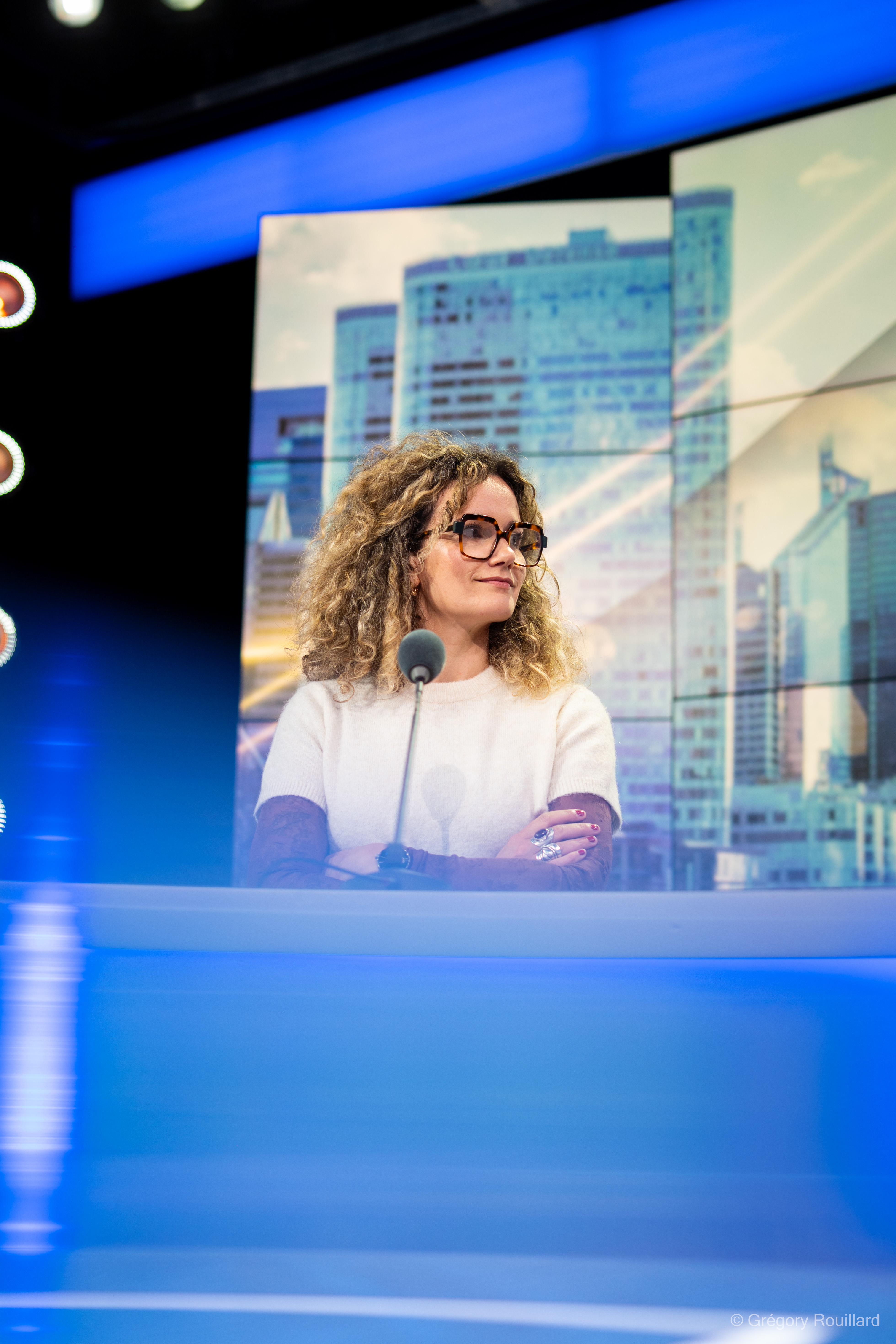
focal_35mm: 50
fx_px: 1867
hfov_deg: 27.0
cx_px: 448
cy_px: 672
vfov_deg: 39.6
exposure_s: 1/125
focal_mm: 50
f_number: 2.5
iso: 320
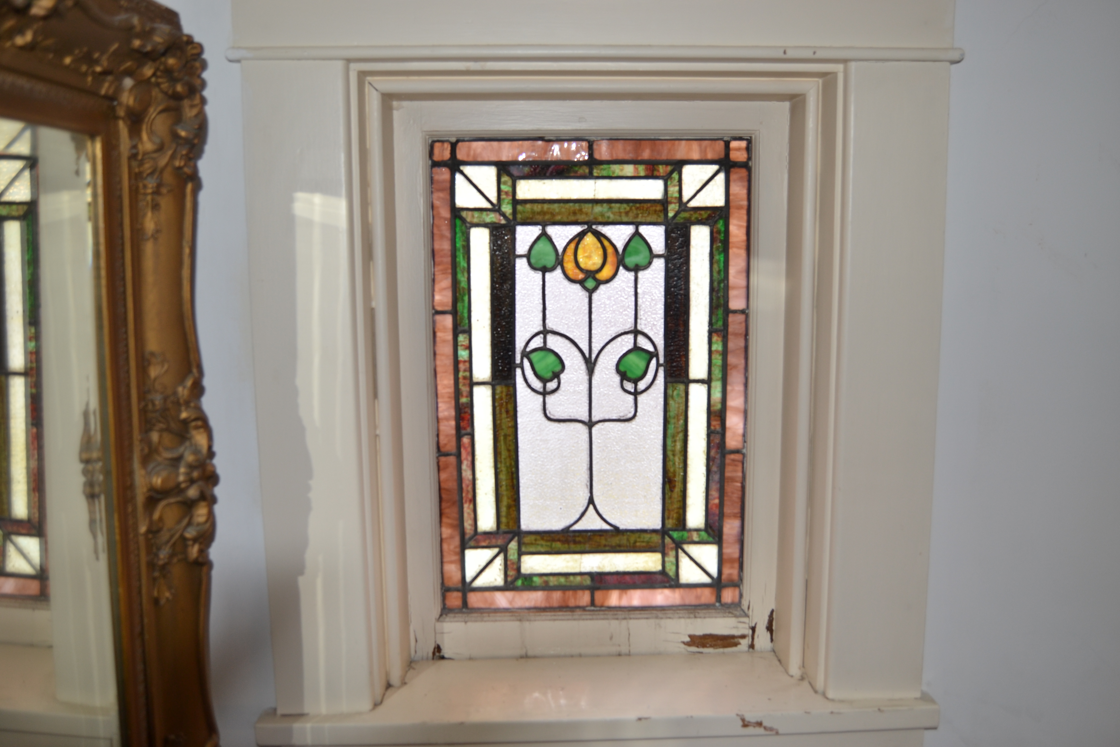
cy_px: 374
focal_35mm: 28
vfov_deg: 45.7
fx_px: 887
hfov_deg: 64.6
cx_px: 560
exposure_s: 1/125
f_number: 4
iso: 200
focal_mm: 19
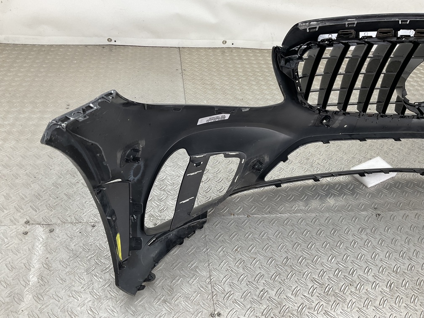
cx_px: 212
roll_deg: -9.0
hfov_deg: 61.7
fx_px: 355
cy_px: 159
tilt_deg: -41.5
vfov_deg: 48.2
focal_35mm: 29
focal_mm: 3
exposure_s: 1/120
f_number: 1.8
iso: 40
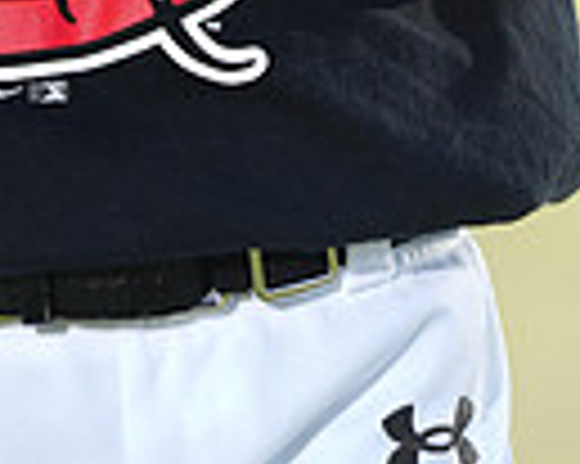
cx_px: 79
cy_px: -680
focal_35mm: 845
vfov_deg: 1.8
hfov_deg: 2.3
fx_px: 14494
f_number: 4.5
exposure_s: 1/250
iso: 64
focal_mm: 200
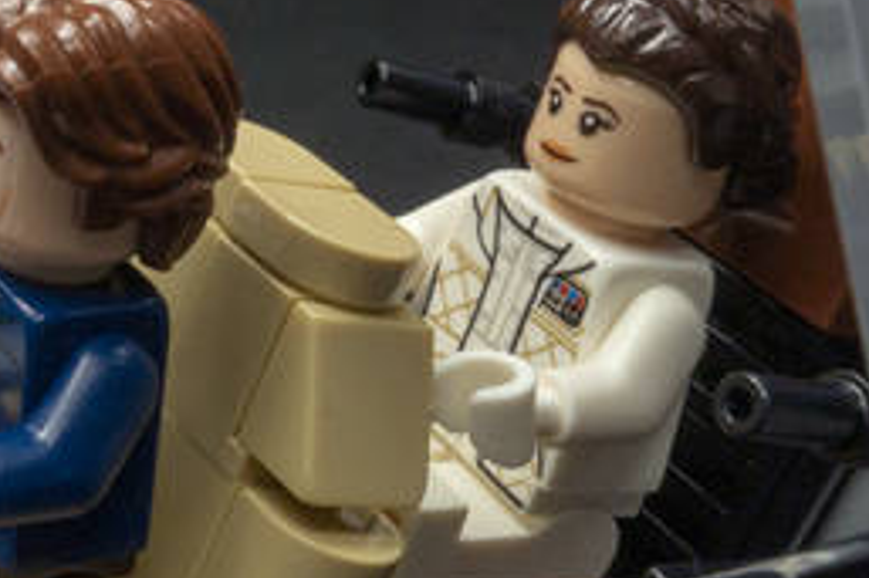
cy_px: 176
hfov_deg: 22.2
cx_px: -193
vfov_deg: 16.2
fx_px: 2026
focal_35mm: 84
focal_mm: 8.8
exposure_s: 20
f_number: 11
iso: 320
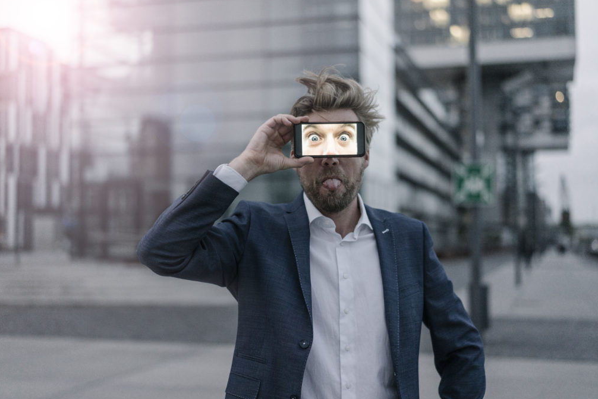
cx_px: 303
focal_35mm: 56
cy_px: 200
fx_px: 930
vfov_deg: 24.2
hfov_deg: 35.6
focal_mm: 55
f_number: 1.8
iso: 800
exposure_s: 1/640
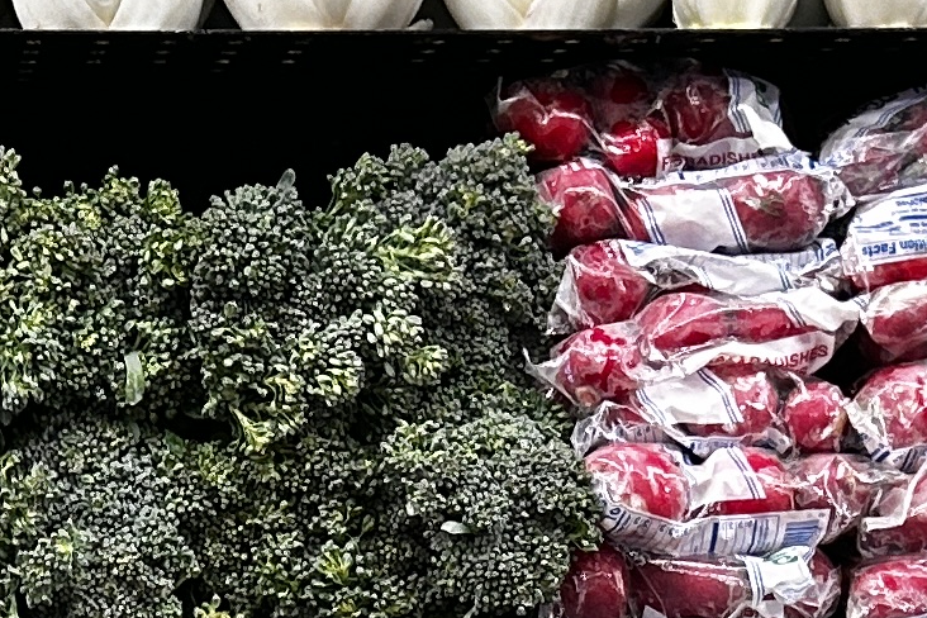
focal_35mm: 149
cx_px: -154
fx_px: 3836
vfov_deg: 8.8
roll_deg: +0.0
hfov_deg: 13.4
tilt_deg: -7.7
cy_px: 1173
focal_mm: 5.7
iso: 80
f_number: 1.5
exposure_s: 1/60
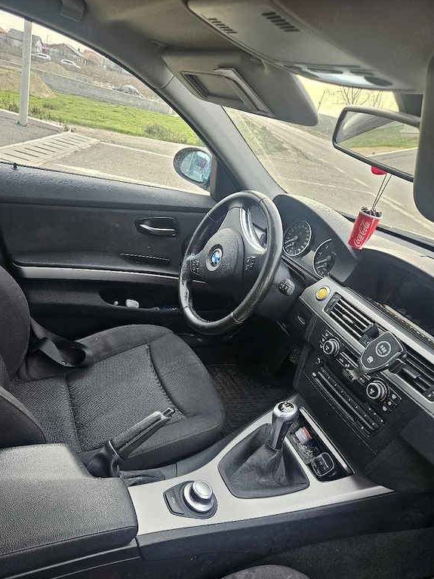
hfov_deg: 56.8
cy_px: 294
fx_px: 401
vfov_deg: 71.6
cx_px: 217
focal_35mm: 24
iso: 25
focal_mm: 5.4
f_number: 1.8
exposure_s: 1/78.1
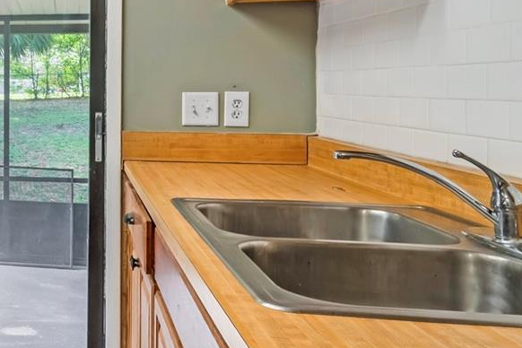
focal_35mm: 45
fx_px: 658
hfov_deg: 35.3
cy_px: 83
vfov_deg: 29.1
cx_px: -87
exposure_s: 1/200
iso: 250
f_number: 9
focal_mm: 11
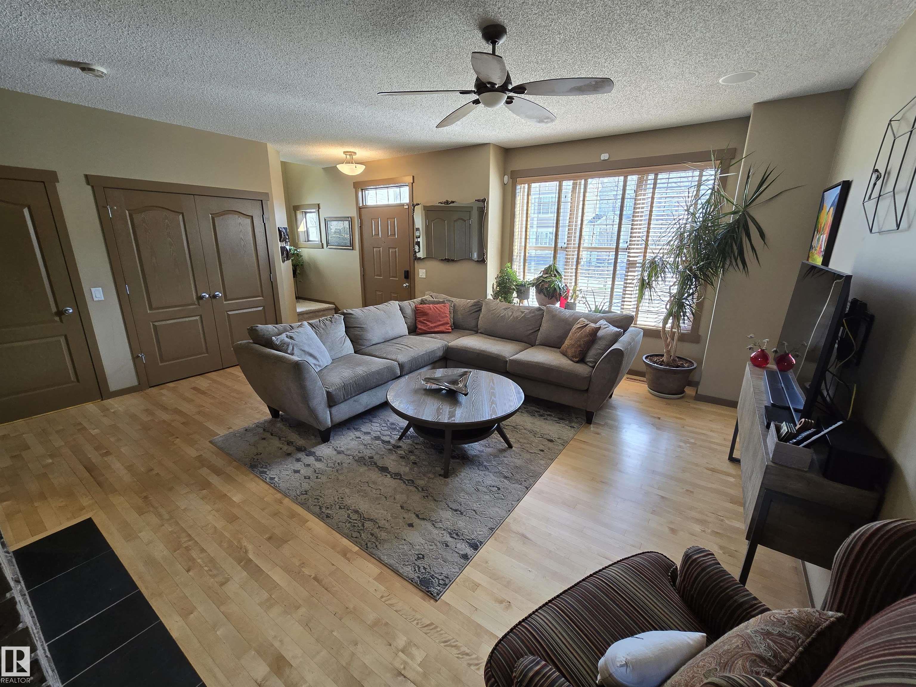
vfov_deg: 89.9
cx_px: 458
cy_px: 344
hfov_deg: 106.2
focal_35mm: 13
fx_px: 344
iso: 125
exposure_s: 1/60
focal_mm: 2.2
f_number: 2.2
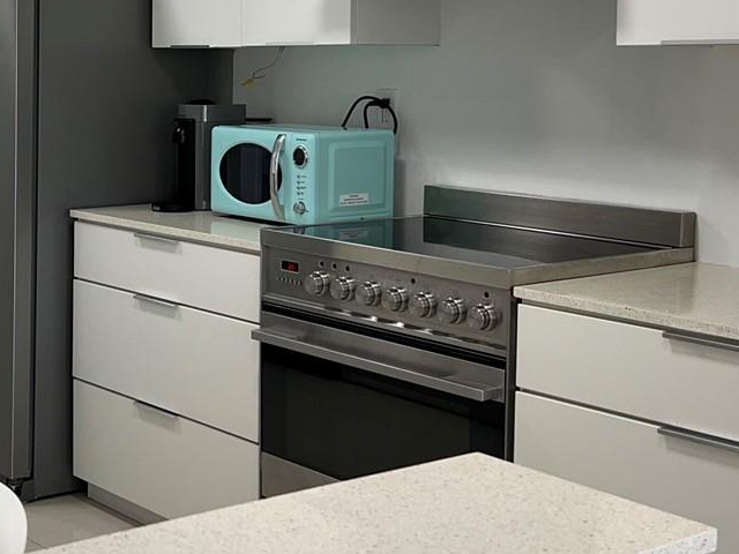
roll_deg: -0.3
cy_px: 160
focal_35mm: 65
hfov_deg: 29.2
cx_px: 155
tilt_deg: -4.7
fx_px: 1388
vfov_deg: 22.4
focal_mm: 5.7
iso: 50
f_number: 1.5
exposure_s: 1/120
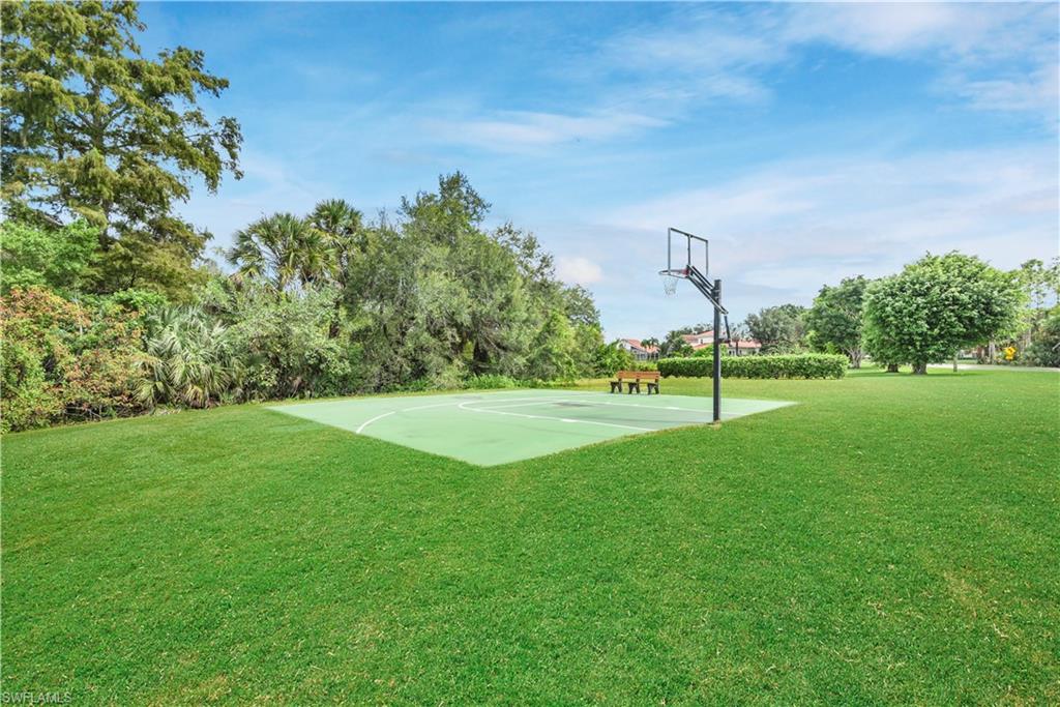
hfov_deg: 96.7
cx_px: 530
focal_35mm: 16
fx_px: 471
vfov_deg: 73.8
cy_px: 354
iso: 400
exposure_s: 1/160
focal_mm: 16
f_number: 11
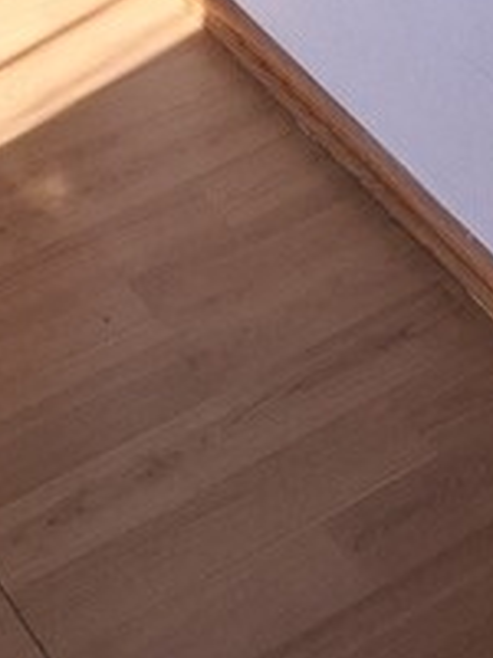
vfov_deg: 12.8
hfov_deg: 12.4
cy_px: -918
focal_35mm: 118
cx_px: 16
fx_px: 2241
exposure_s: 1/120
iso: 64
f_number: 1.8
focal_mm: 5.54
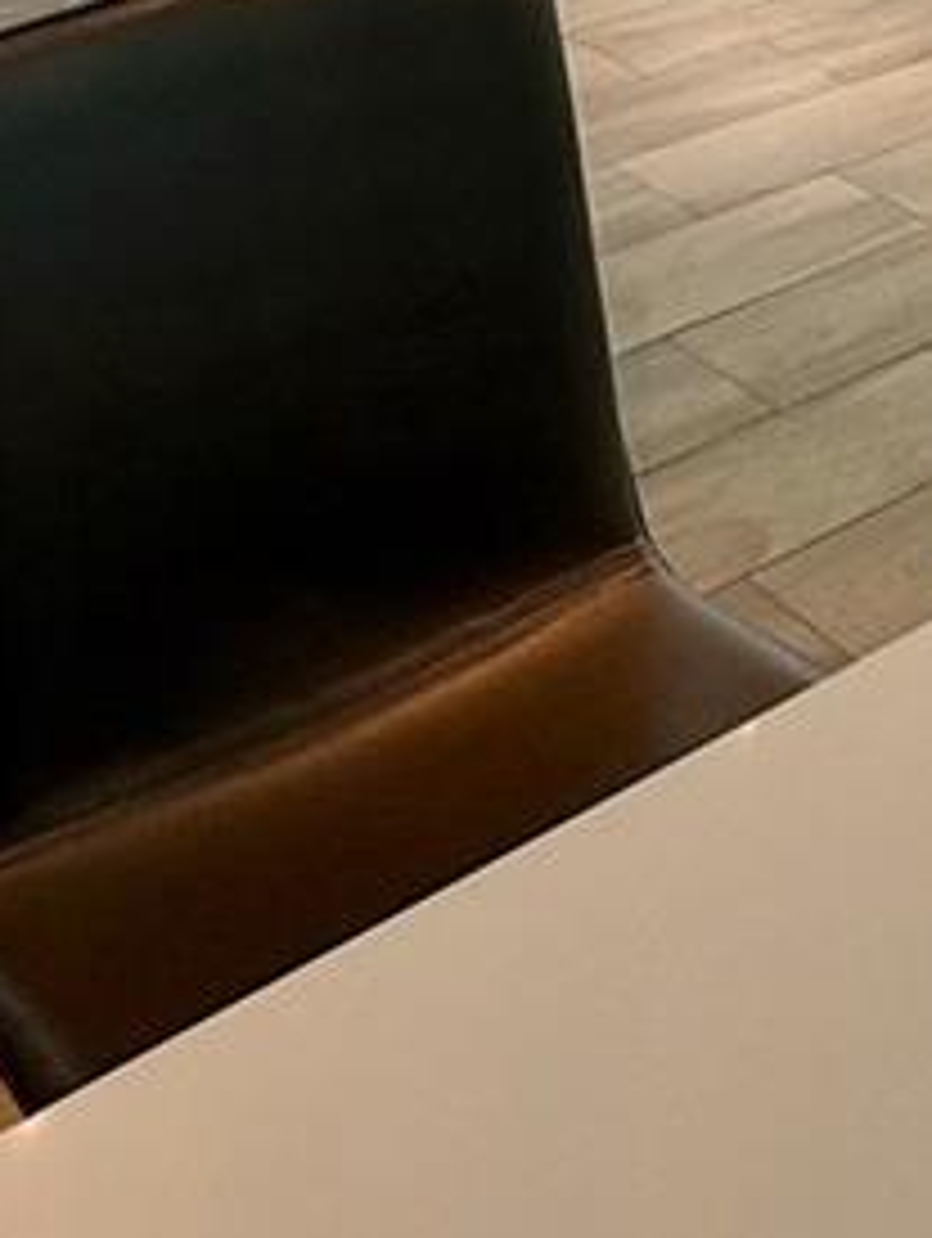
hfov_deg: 23.8
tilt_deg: -7.6
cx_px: 207
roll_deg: -0.4
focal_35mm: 61
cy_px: -567
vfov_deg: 25.0
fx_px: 2185
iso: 50
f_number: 2.2
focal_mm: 2.22
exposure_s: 1/99
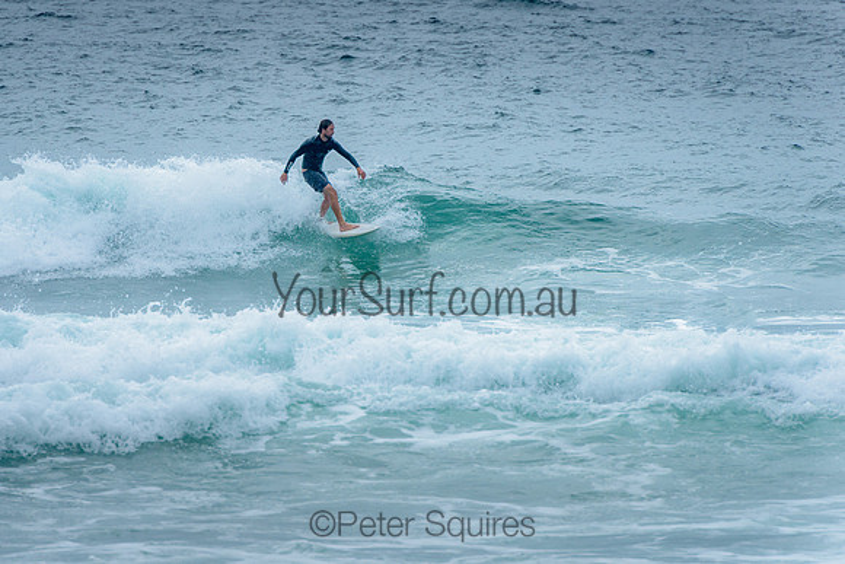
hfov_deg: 4.2
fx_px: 11507
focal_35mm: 490
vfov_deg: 2.8
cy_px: 264
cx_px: 327
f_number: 8
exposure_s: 1/1600
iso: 500
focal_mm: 400
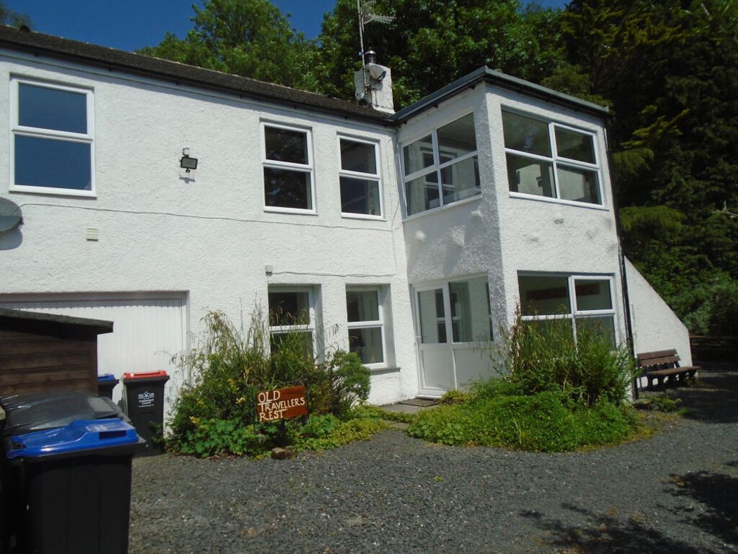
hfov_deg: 67.3
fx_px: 554
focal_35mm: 26
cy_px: 277
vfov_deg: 53.1
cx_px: 369
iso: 100
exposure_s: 1/500
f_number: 8
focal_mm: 4.6
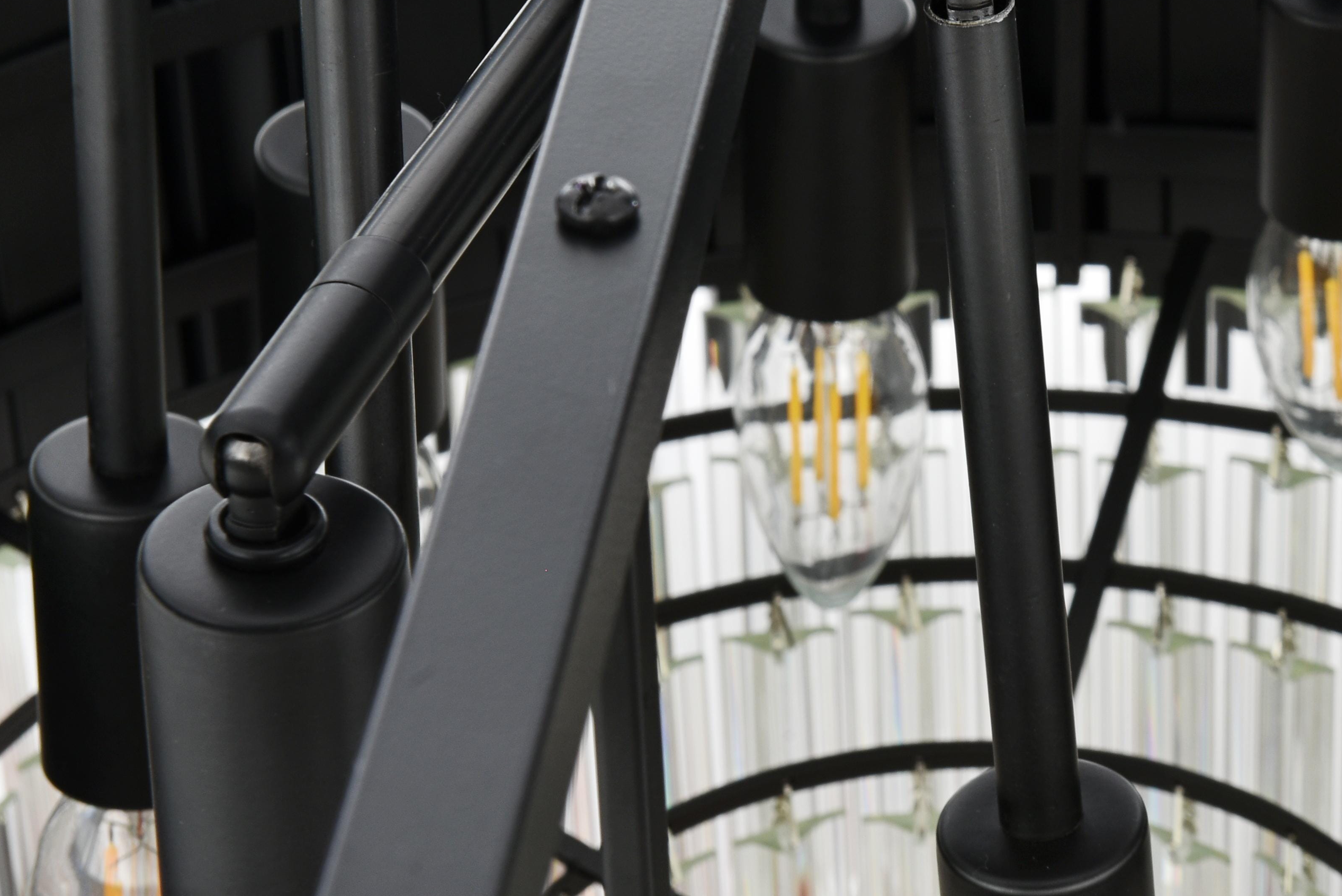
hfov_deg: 12.4
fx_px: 6040
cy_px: 72
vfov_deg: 8.4
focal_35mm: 162
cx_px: 1538
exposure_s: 1/100
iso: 80
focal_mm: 70
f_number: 16
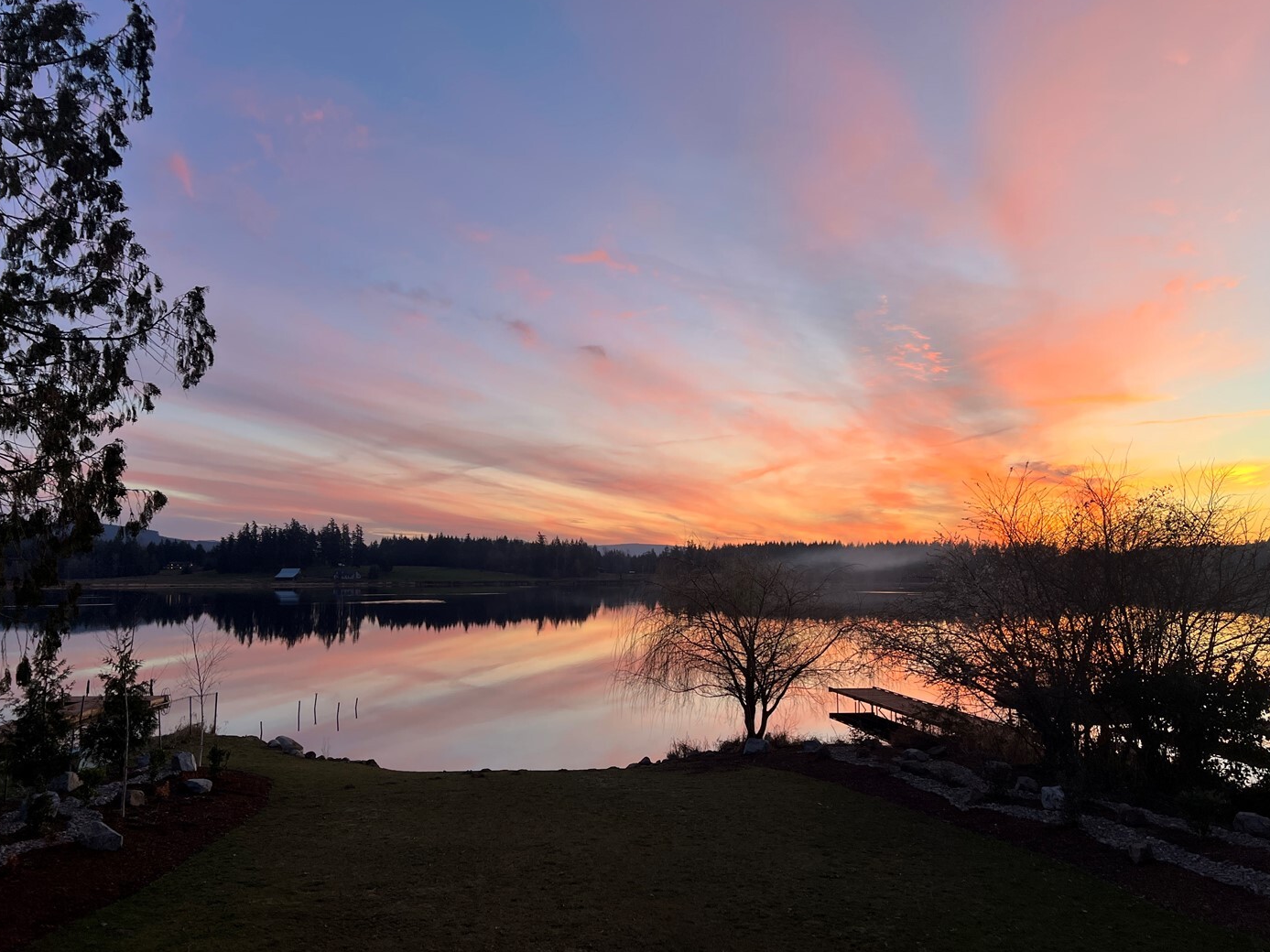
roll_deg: +0.3
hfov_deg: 60.0
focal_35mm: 30
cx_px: 646
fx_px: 1101
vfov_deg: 46.8
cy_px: 463
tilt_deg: +6.0
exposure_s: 1/121
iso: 32
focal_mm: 5.7
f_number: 1.5
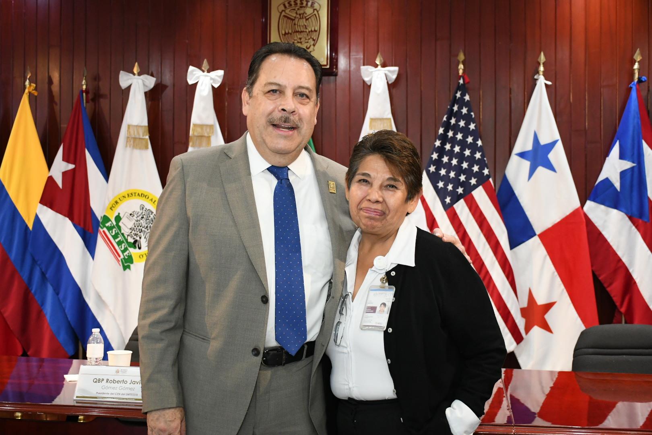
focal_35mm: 45
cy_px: 218
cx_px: 326
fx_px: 815
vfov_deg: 29.9
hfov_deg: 43.6
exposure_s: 1/100
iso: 2500
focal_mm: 30
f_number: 4
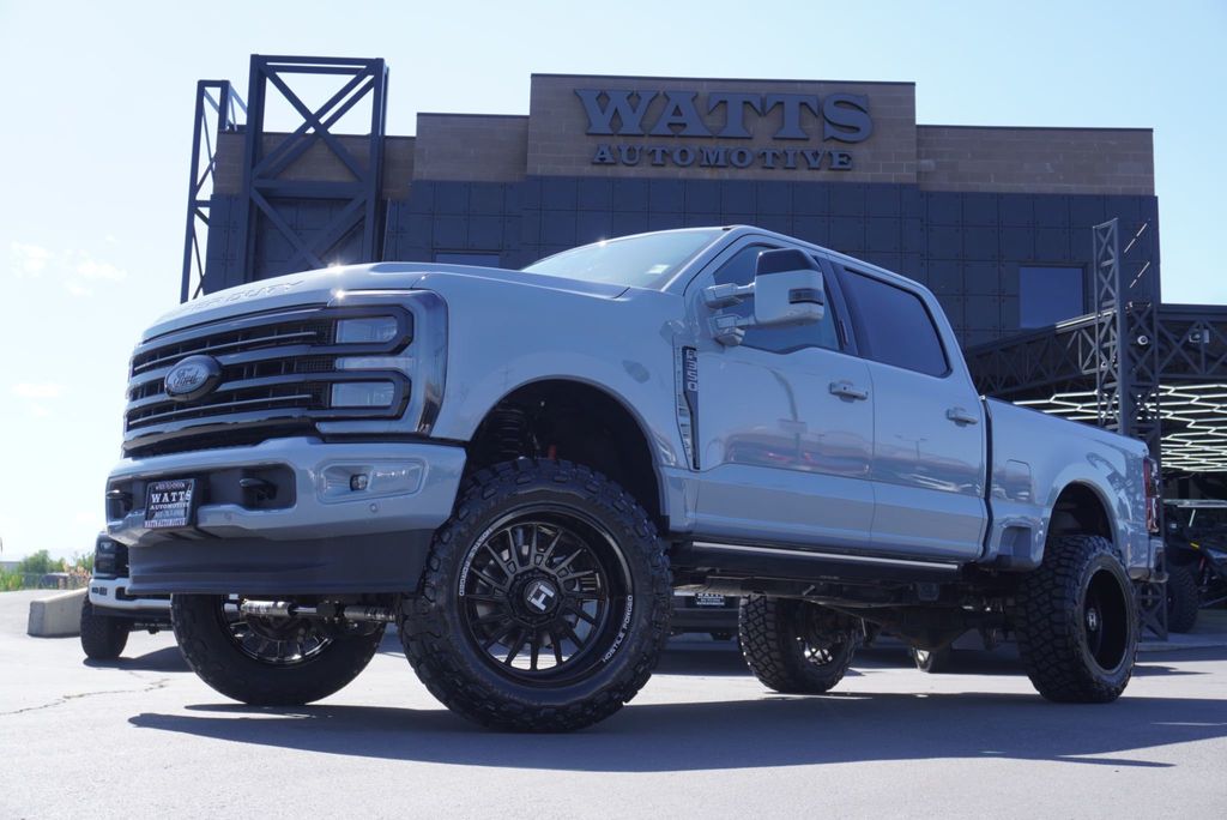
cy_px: 410
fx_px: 1381
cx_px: 614
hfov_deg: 47.9
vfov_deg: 33.1
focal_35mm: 40
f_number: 7.1
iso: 100
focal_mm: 27
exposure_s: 1/160
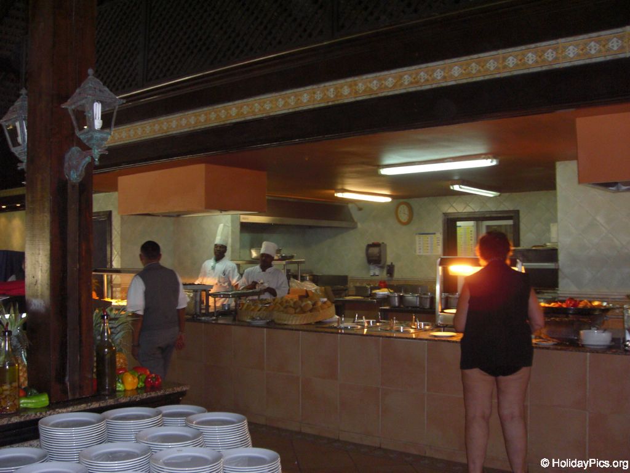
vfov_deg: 37.7
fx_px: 692
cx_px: 315
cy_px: 236
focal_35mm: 38
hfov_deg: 49.0
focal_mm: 6.2
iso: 200
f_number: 2.7
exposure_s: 1/60
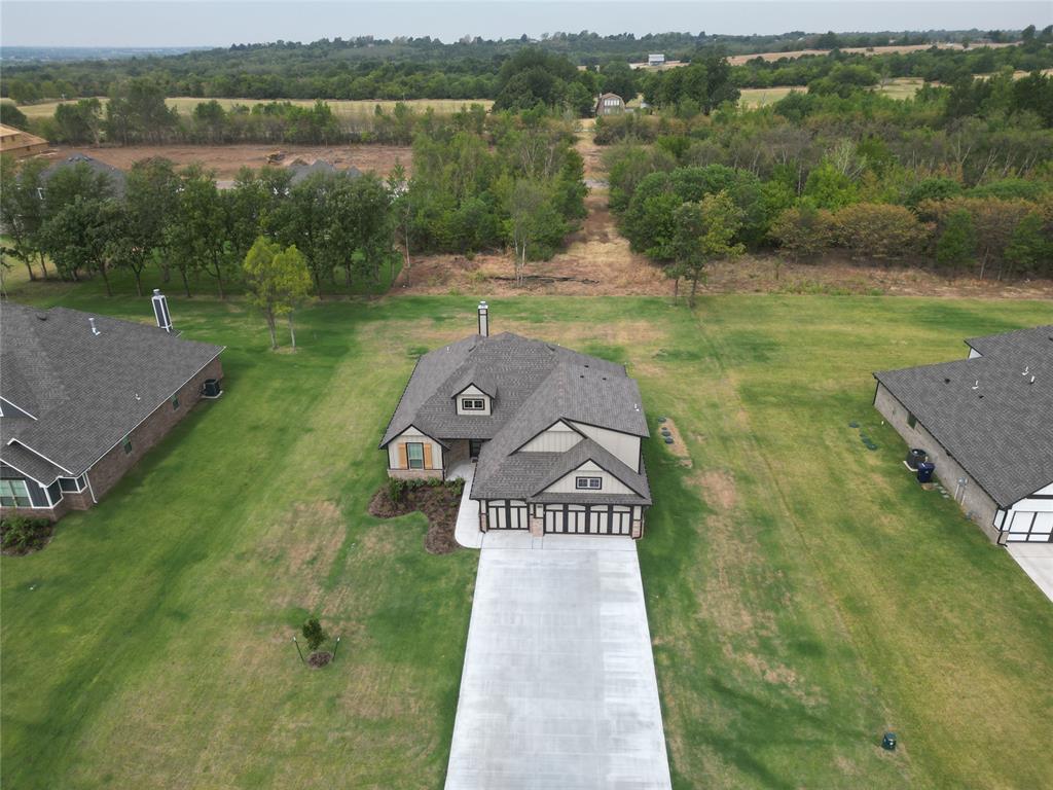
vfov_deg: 56.8
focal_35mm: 24
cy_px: 395
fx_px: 730
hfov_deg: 71.6
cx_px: 526
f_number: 1.7
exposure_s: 1/2000
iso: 120
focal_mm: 6.72
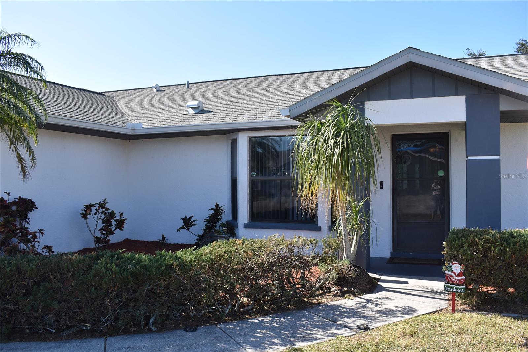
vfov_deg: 43.6
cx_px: 264
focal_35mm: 30
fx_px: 440
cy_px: 176
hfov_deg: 61.9
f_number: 7.1
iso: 100
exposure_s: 1/160
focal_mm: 20
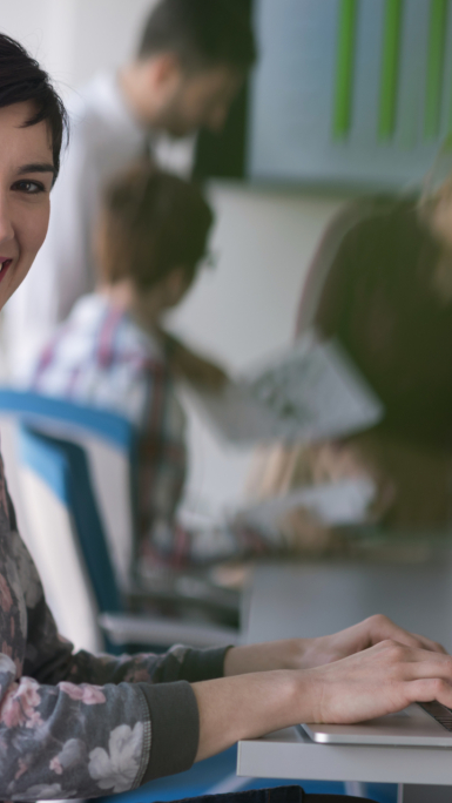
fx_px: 2854
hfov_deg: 9.1
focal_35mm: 134
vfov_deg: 16.0
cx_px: 291
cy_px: 401
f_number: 2.2
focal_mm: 85
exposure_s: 1/320
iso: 200
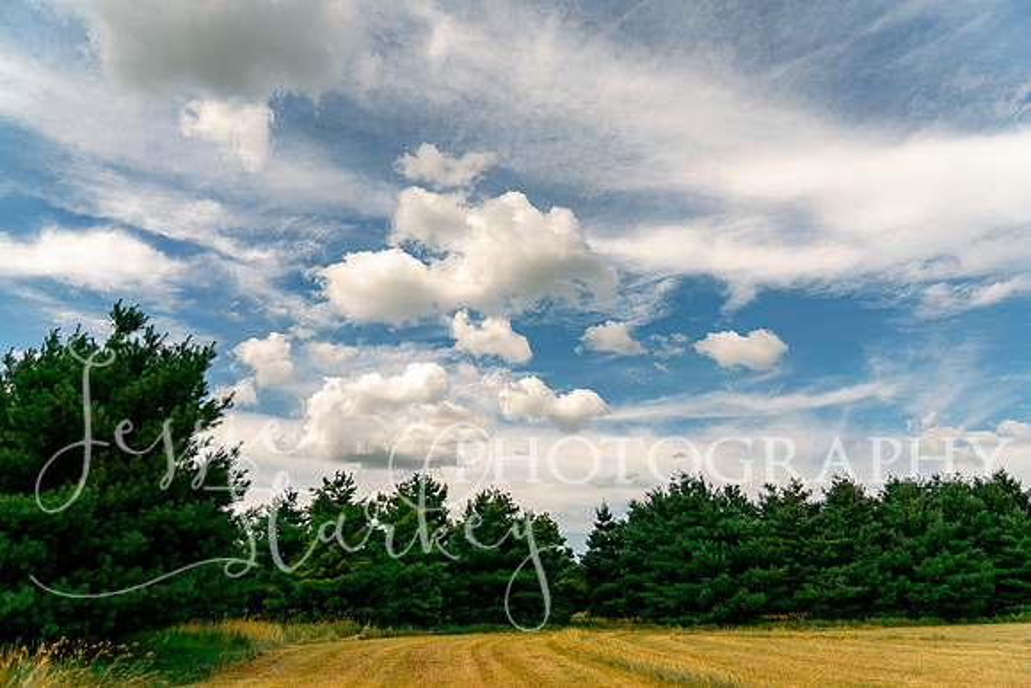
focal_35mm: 24
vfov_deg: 53.2
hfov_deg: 73.7
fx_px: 687
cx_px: 516
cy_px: 344
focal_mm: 16
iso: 160
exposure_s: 1/4000
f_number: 3.2
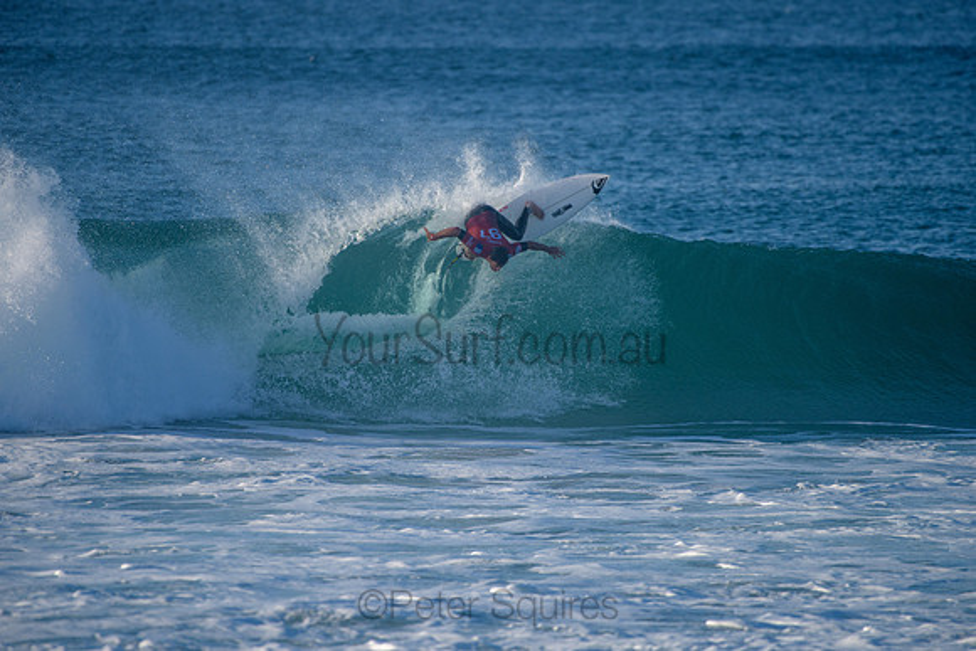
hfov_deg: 3.8
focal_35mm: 540
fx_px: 14634
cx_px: 489
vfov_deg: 2.5
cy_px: 310
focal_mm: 500
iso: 360
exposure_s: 1/2000
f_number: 5.6
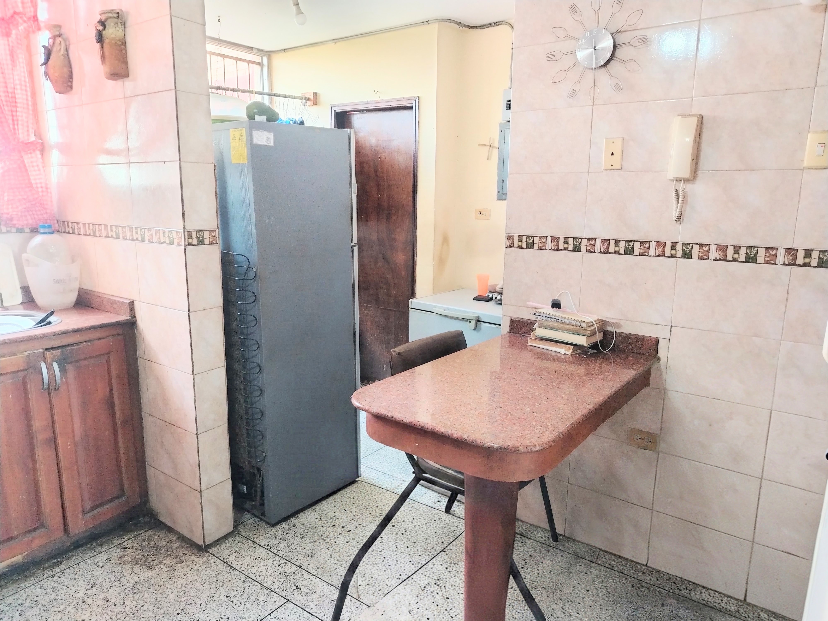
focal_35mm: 24
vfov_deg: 56.8
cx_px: 414
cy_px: 310
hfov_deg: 71.6
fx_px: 574
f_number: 1.75
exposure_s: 1/33.3
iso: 713
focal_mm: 5.25
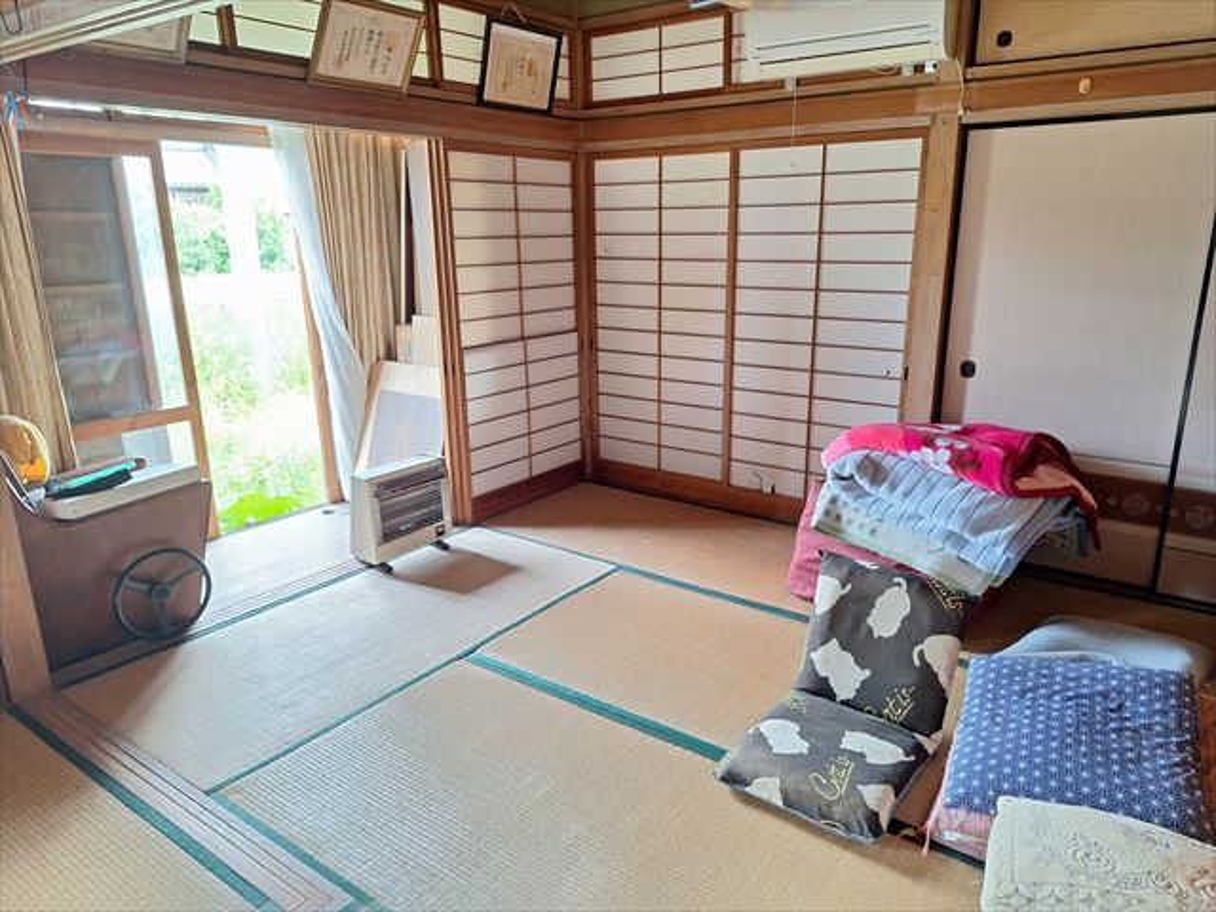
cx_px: 608
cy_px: 456
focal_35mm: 23
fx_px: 808
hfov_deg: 73.9
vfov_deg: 58.9
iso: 160
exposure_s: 1/50
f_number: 1.8
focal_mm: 5.54
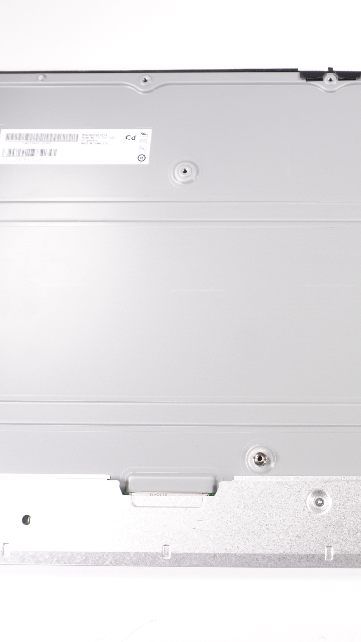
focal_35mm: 41
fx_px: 698
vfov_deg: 49.4
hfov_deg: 27.9
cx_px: 326
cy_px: 326
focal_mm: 16
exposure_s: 1/250
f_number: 5.6
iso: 640
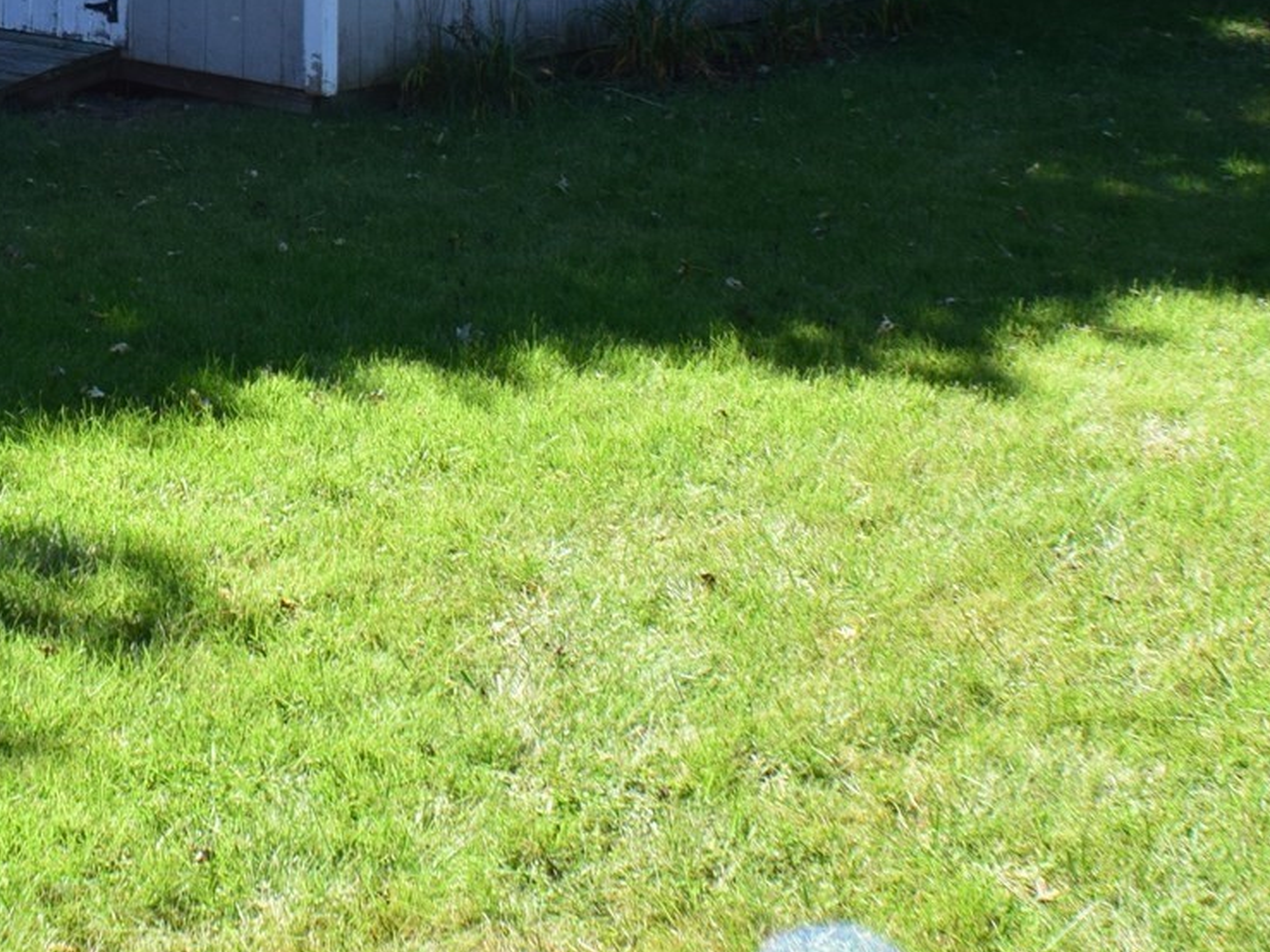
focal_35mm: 88
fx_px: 3228
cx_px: 321
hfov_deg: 22.1
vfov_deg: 16.2
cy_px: -137
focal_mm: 22
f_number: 10
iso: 400
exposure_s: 1/200
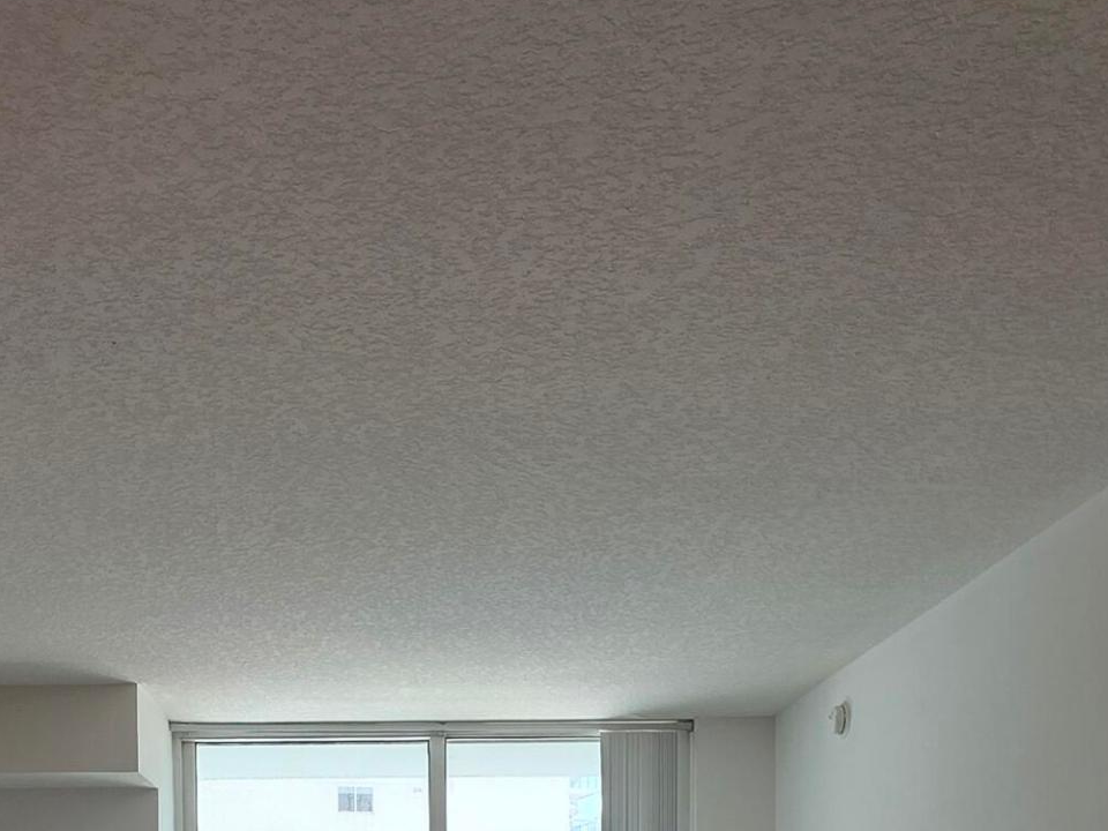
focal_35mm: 39
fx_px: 1248
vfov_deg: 30.2
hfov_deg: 47.2
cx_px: 384
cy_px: 1045
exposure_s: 1/135
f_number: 1.9
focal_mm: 2.2
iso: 40
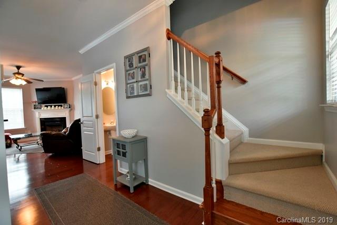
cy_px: 112
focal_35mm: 15
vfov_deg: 77.4
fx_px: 140
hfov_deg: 100.4
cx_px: 168
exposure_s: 1/40
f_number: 3.5
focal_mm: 10
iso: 800
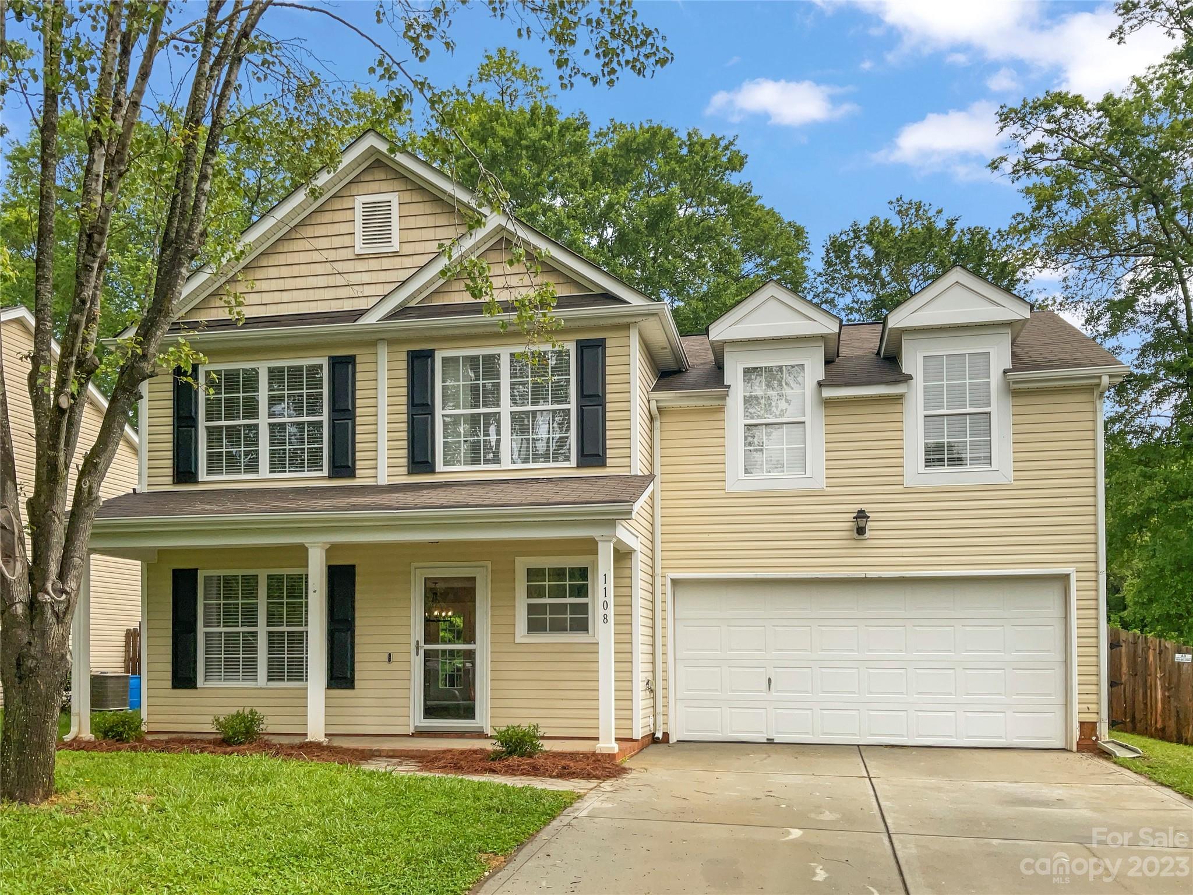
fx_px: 999
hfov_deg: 61.7
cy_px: 448
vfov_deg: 48.2
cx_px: 596
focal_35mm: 29
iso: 16
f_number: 1.8
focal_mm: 3
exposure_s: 1/900
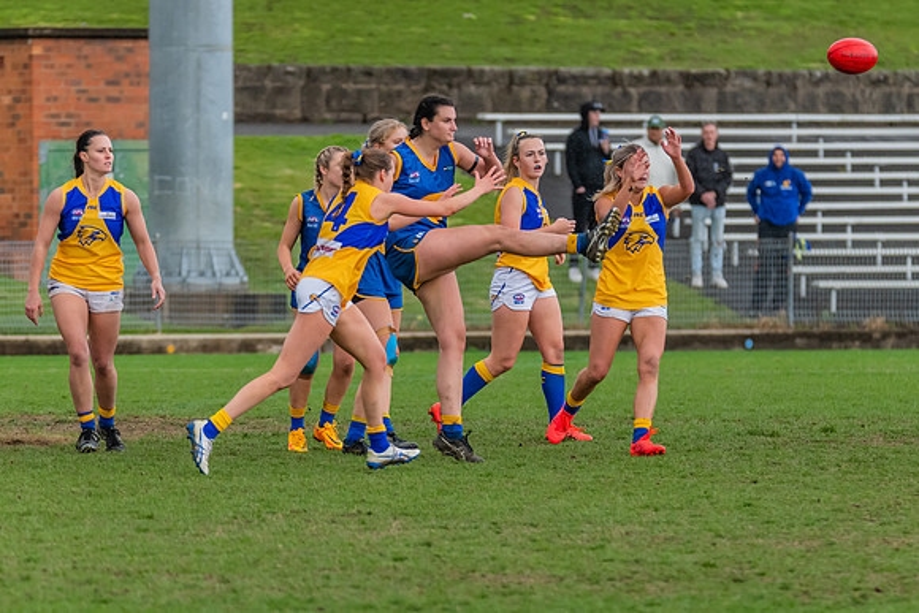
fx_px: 11289
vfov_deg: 3.1
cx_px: 508
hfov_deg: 4.7
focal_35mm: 442
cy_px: 259
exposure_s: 1/1250
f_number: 5.6
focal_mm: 320
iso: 1400
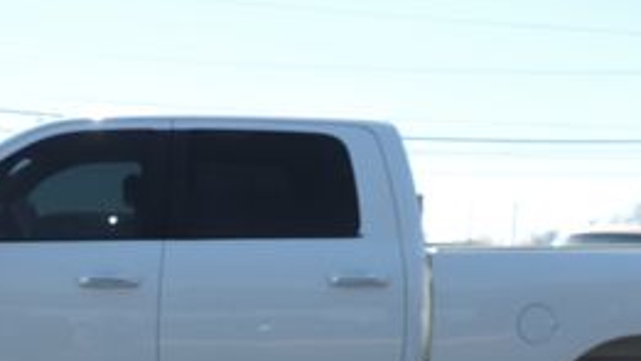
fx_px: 1088
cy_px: 415
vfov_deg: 18.0
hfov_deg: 32.5
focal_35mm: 64
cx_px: 196
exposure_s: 1/800
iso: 80
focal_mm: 4.3
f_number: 3
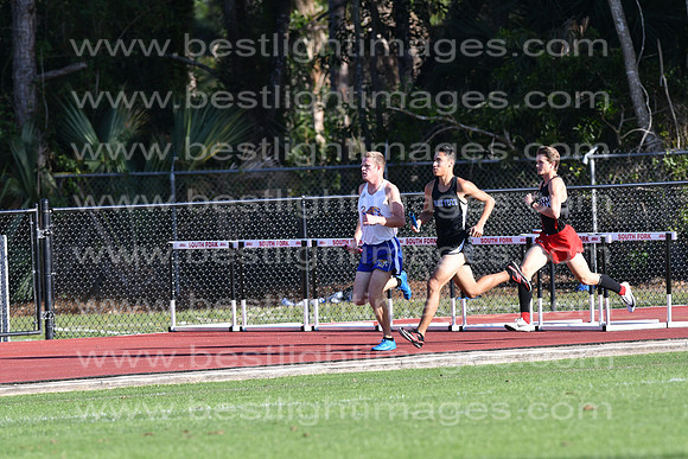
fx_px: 8602
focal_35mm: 450
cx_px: 344
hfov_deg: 4.6
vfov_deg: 3.1
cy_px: 230
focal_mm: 300
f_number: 5.6
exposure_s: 1/1250
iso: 320
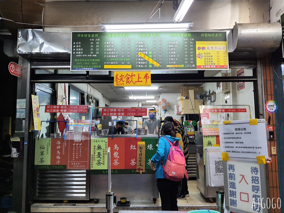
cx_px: 142
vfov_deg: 53.1
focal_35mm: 26
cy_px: 106
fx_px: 213
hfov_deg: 67.3
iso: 160
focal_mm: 4.32
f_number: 1.7
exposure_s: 1/120
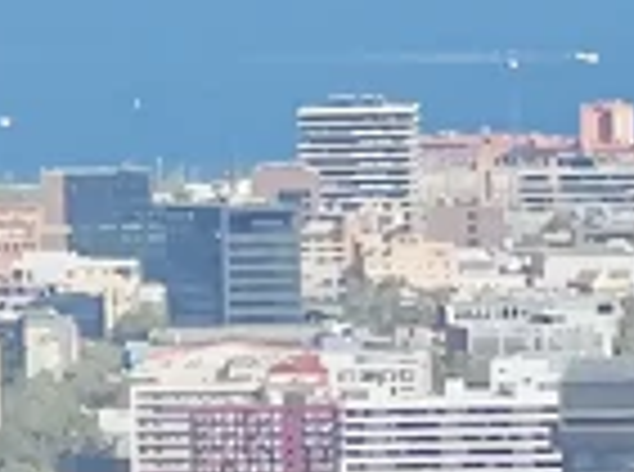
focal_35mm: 611
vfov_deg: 2.4
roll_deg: +1.6
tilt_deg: -4.1
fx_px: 11162
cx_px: -328
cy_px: 542
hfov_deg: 3.2
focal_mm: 9
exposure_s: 1/494
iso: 32
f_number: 2.8
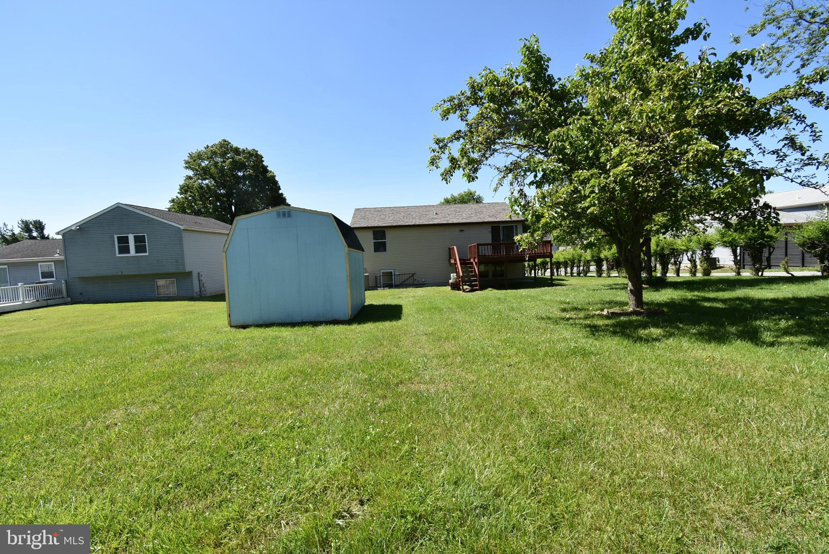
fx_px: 346
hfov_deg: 100.4
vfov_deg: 77.4
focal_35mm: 15
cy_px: 277
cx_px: 414
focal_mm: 10
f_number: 8
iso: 320
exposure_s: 1/500
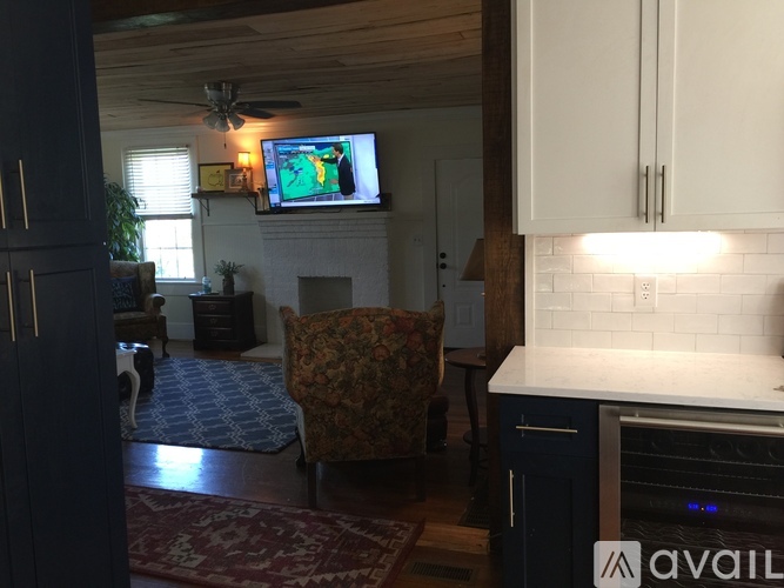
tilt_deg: -7.4
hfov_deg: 61.7
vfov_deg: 48.2
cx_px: 392
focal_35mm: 29
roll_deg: +0.3
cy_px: 294
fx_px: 657
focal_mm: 4.15
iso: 32
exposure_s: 1/15
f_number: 2.2
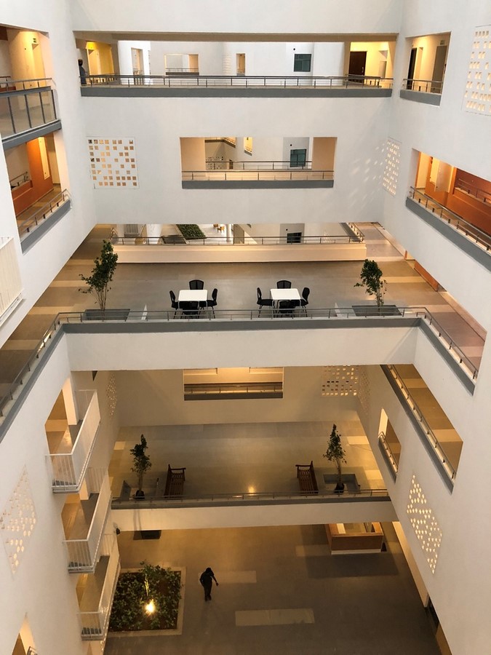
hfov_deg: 49.7
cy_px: 328
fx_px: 530
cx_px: 246
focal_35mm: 28
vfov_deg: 63.4
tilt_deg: -26.0
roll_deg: -1.3
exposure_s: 1/15
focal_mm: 4
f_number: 1.8
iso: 100
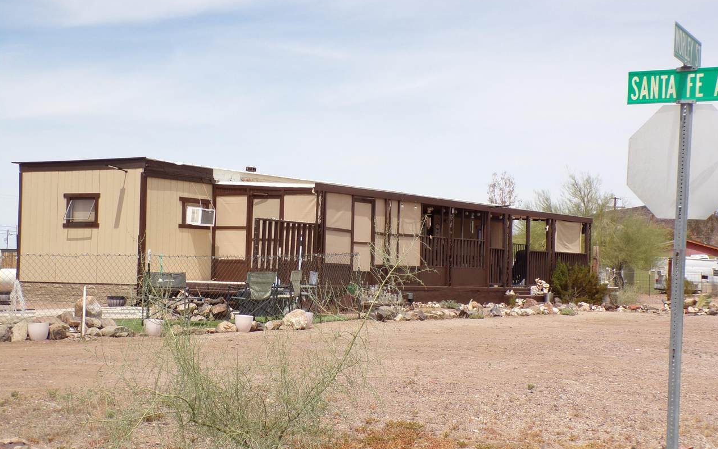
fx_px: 1174
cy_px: 229
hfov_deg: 34.0
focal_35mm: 60
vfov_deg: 21.6
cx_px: 360
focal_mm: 10.1
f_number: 5.3
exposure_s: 1/550
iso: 80
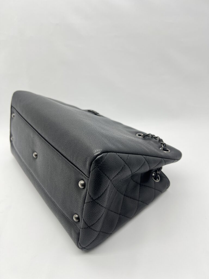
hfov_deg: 53.1
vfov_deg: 67.3
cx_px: 104
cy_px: 140
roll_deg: +0.9
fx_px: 209
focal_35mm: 26
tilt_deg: -28.1
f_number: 1.5
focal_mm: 5.7
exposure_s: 1/122
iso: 32
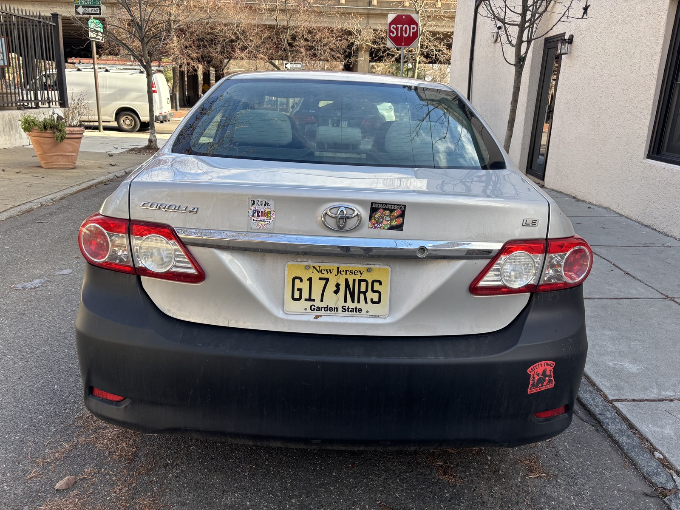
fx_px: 511
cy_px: 255
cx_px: 340
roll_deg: -4.0
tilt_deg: -14.5
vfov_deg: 53.1
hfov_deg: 67.3
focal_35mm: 26
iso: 50
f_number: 1.6
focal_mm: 5.96
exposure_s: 1/466
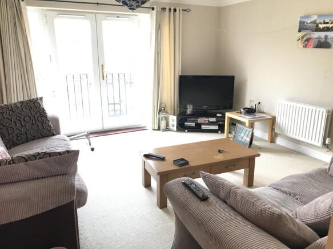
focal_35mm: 28
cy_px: 124
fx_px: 269
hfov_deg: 63.5
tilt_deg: -16.3
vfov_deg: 49.7
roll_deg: +0.4
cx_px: 166
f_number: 1.8
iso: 32
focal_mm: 3.99
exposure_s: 1/33
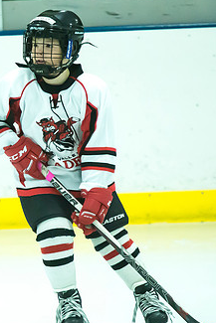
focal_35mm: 586
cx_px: -4
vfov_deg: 3.5
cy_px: 204
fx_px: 5268
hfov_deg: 2.3
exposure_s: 1/1000
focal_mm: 270
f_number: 5.6
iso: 6400
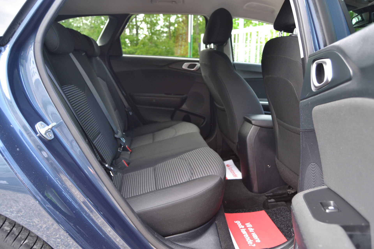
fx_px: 280
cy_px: 124
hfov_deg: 67.4
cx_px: 187
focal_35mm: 27
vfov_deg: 47.9
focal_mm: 18
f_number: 4.5
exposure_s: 1/80
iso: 400
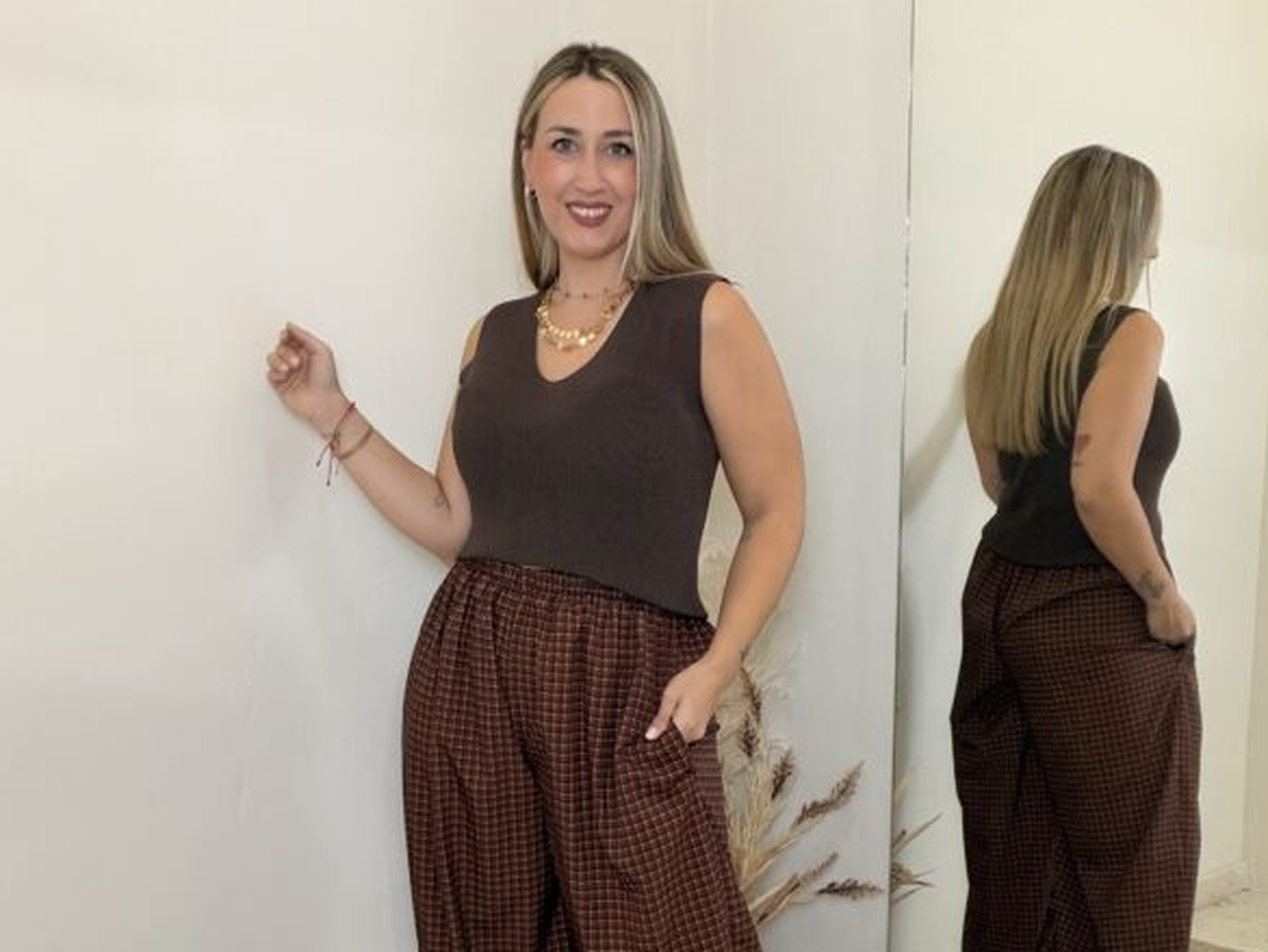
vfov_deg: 34.9
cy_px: 616
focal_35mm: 41
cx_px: 626
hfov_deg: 45.8
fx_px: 1502
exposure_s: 1/60
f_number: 1.9
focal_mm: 2.71
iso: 125
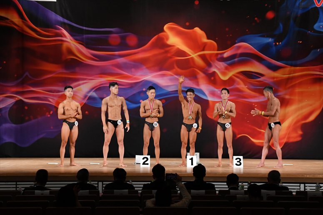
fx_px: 915
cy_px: 108
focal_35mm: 102
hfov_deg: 20.0
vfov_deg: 13.4
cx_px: 162
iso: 3200
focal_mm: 68
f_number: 5.6
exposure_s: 1/400
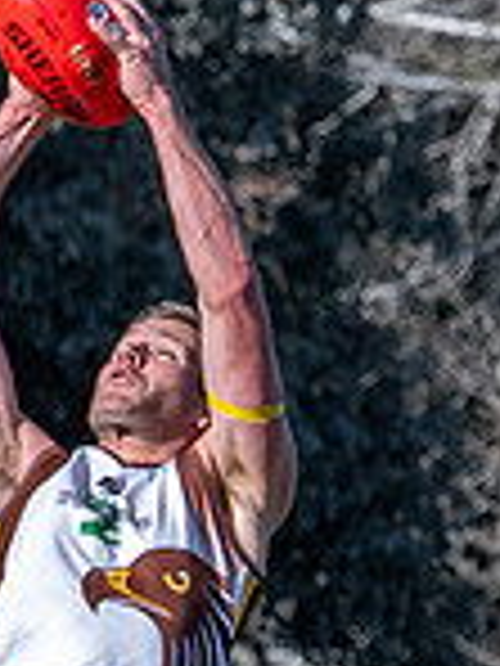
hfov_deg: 0.7
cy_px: 765
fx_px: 41888
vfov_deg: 0.9
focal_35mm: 2175
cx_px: 319
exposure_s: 1/1250
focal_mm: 200
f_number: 5
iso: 200
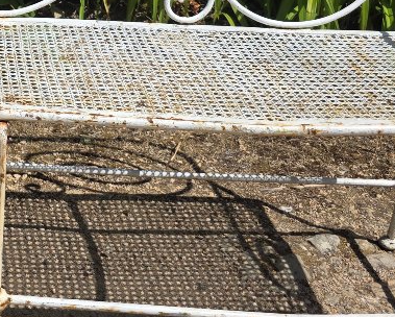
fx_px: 831
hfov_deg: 25.0
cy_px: -128
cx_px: -32
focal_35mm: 71
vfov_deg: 19.4
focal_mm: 6.3
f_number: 1.7
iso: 80
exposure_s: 1/7626
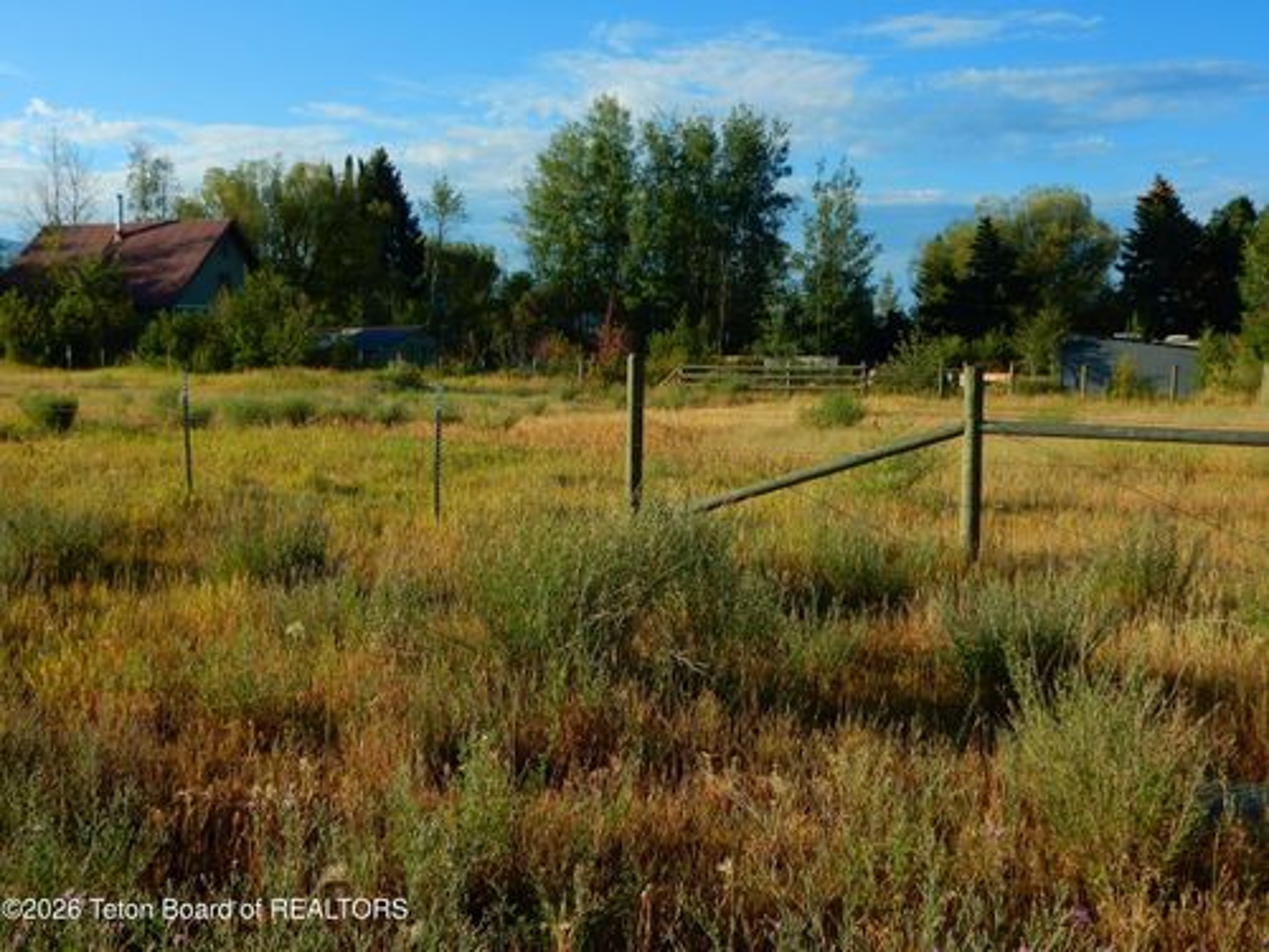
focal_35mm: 36
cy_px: 476
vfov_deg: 39.7
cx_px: 634
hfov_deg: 51.4
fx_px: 1320
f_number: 4
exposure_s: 1/1000
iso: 125
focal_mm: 6.4
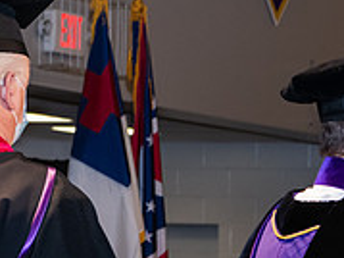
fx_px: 2046
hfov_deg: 9.3
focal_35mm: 206
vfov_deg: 7.2
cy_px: 294
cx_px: 542
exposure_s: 1/200
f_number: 6.3
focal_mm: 66
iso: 1600
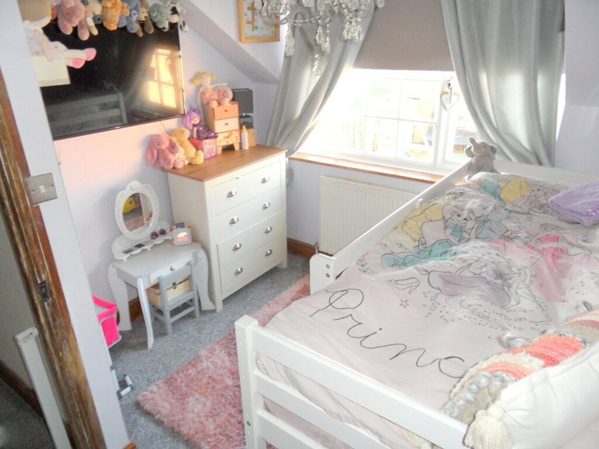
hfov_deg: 71.6
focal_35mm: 24
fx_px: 415
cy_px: 224
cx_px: 300
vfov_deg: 56.8
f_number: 3.2
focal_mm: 3.9
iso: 200
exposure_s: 1/30
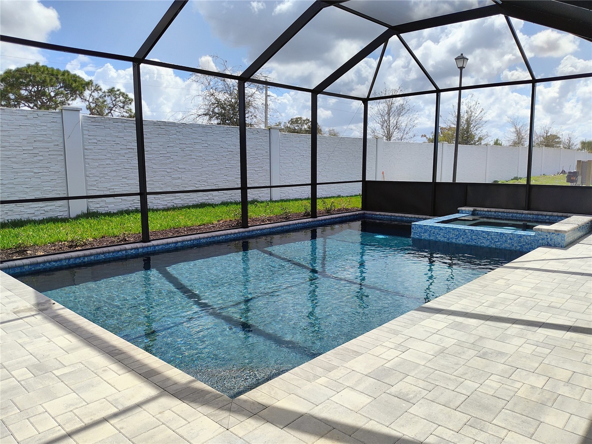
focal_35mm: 25
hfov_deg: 69.4
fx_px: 428
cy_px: 222
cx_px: 296
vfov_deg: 54.9
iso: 102
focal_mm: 4.15
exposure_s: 1/2455
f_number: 1.5
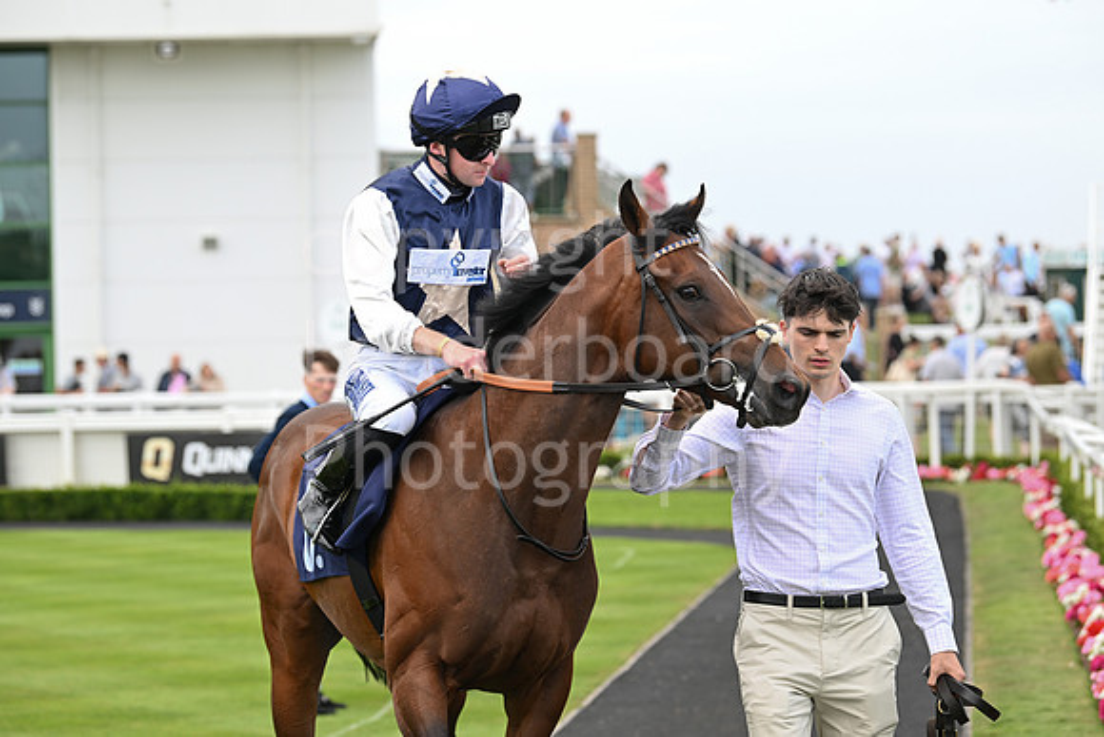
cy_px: 368
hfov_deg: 16.4
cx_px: 552
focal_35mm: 125
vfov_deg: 11.0
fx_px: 3834
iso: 400
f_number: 4.5
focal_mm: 125
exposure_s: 1/640
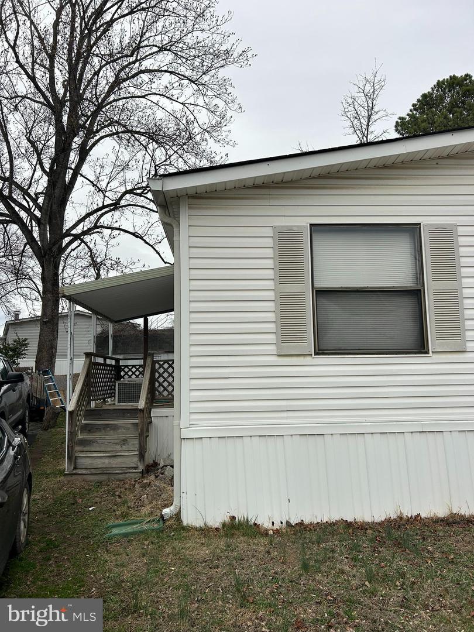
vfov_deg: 67.3
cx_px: 237
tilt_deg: +6.4
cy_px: 316
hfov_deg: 53.1
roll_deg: +1.9
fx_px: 475
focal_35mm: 26
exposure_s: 1/743
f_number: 1.5
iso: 50
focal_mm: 5.7
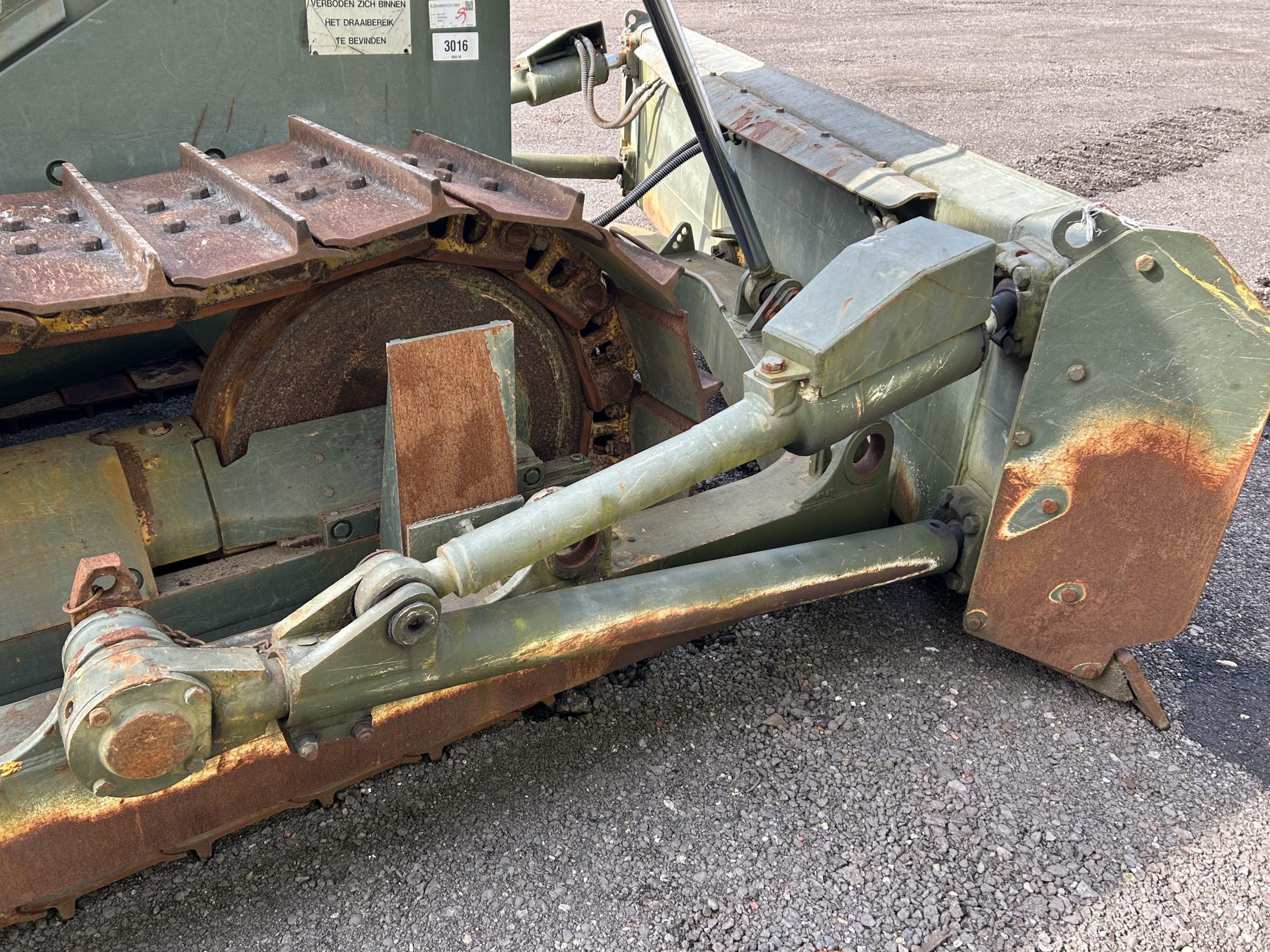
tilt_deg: -27.0
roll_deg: -1.6
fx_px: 1064
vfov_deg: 48.2
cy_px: 466
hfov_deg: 61.6
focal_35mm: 29
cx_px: 593
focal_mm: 5.7
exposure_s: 1/421
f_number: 1.5
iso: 50
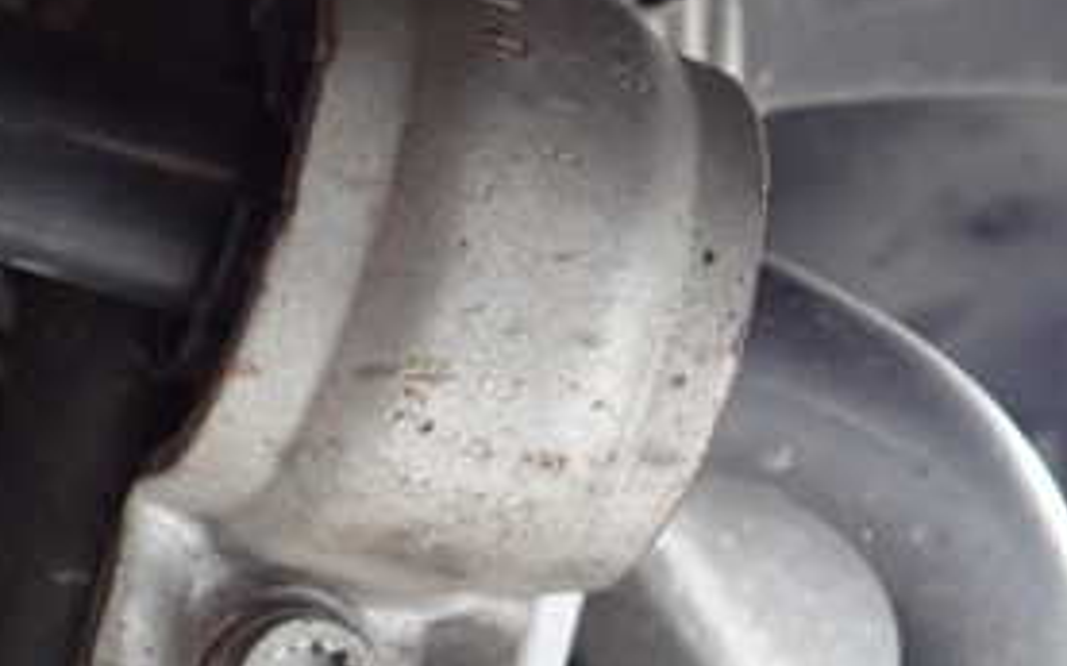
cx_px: 451
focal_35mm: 69
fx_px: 2006
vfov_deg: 18.8
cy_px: 281
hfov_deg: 29.7
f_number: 2.3
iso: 800
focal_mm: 5.4
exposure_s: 1/25
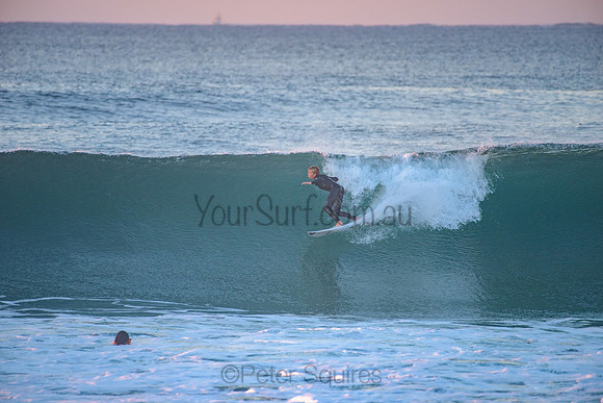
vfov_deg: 2.7
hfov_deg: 4.0
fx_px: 8638
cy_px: 202
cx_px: 302
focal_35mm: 516
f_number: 5.6
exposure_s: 1/400
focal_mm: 500
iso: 800
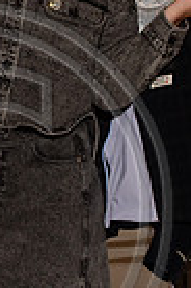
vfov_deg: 7.4
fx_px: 2231
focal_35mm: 279
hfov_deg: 4.9
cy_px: 207
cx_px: -36
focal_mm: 86
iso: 800
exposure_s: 1/250
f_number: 9
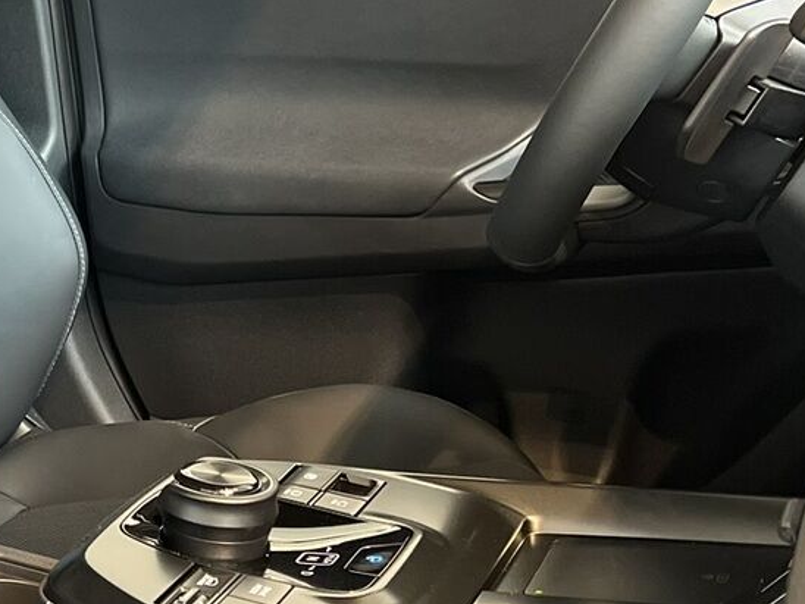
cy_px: 256
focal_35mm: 81
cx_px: -295
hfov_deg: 21.4
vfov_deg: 18.2
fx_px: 1884
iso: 320
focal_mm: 5.7
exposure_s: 1/60
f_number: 1.5
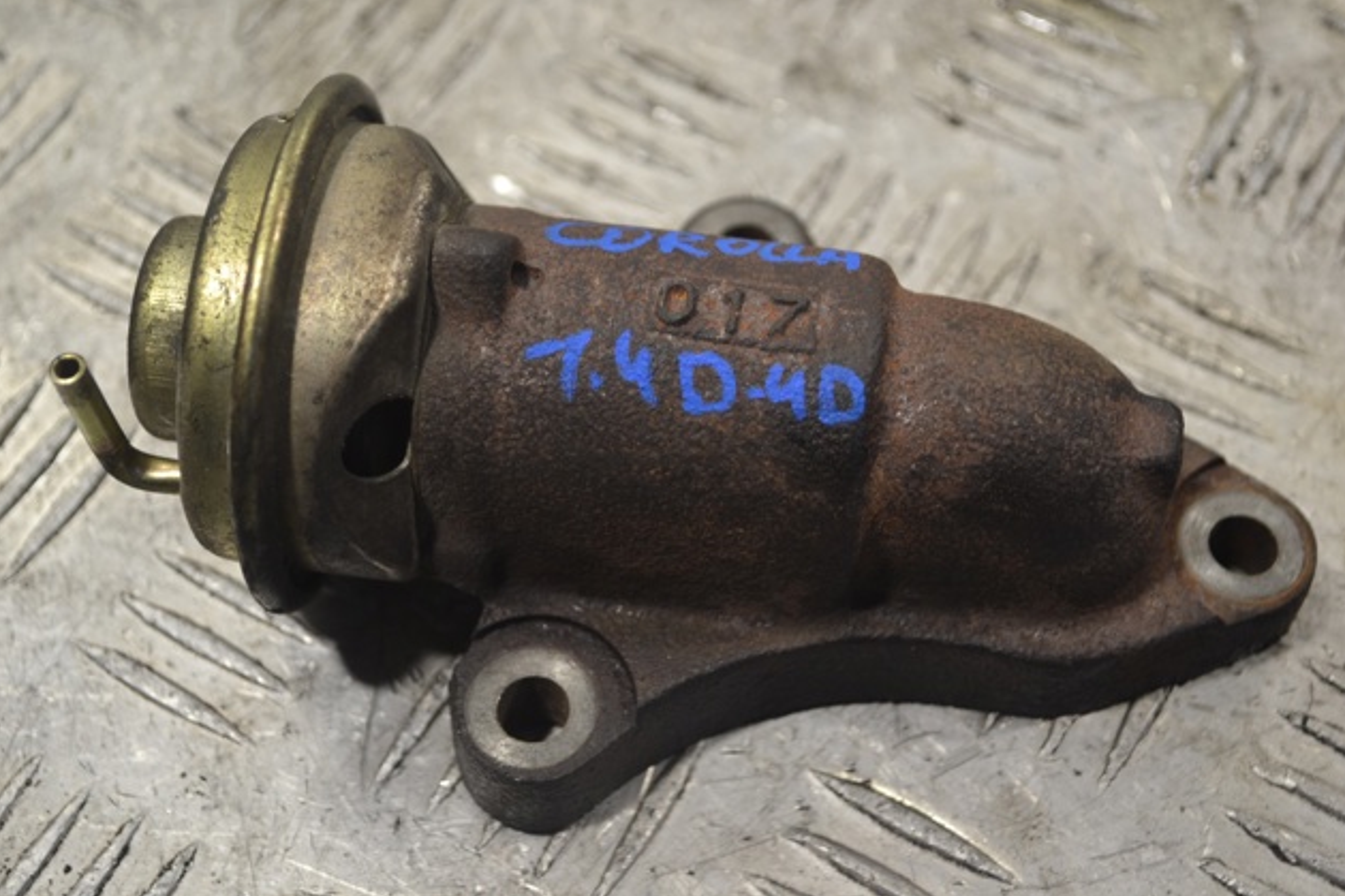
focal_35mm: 61
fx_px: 2278
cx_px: 671
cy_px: 447
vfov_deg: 22.2
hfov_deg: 32.9
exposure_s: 1/80
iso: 400
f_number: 5.3
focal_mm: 40
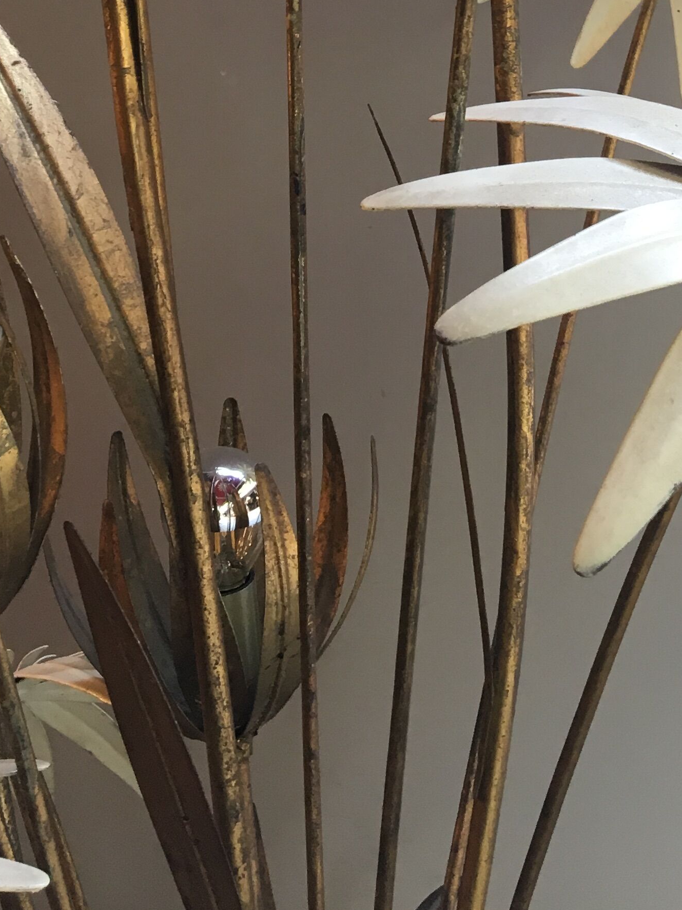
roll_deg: +4.2
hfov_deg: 22.2
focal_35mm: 66
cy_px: -119
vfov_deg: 26.8
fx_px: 1734
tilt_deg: -1.4
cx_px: 440
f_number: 2.2
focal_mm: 4.15
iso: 80
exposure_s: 1/33
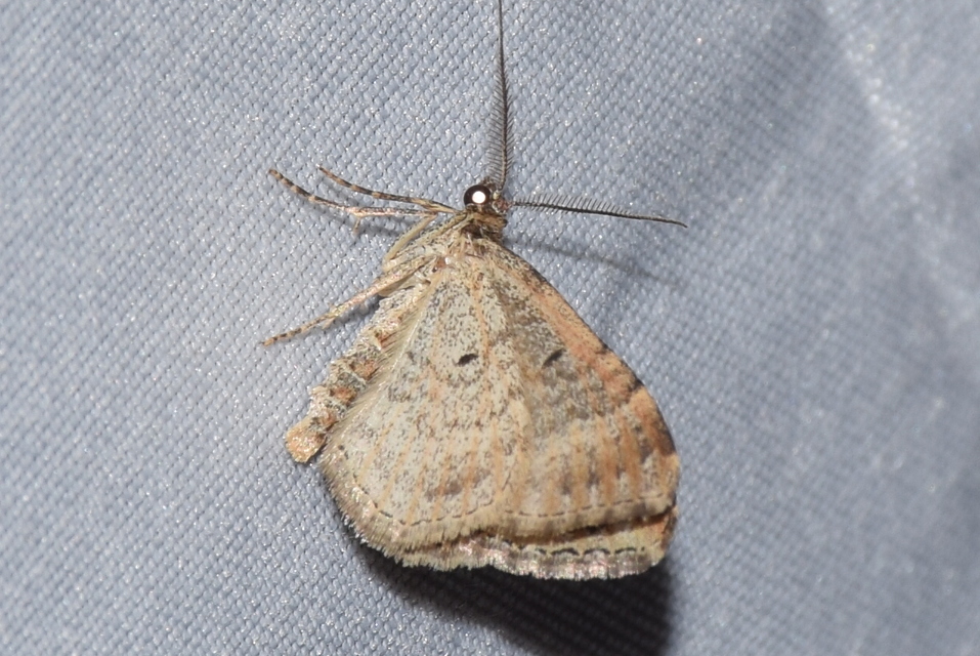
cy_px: 328
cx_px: 490
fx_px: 5722
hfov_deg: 9.8
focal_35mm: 210
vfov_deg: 6.6
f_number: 13
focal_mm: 140
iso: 100
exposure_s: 1/160
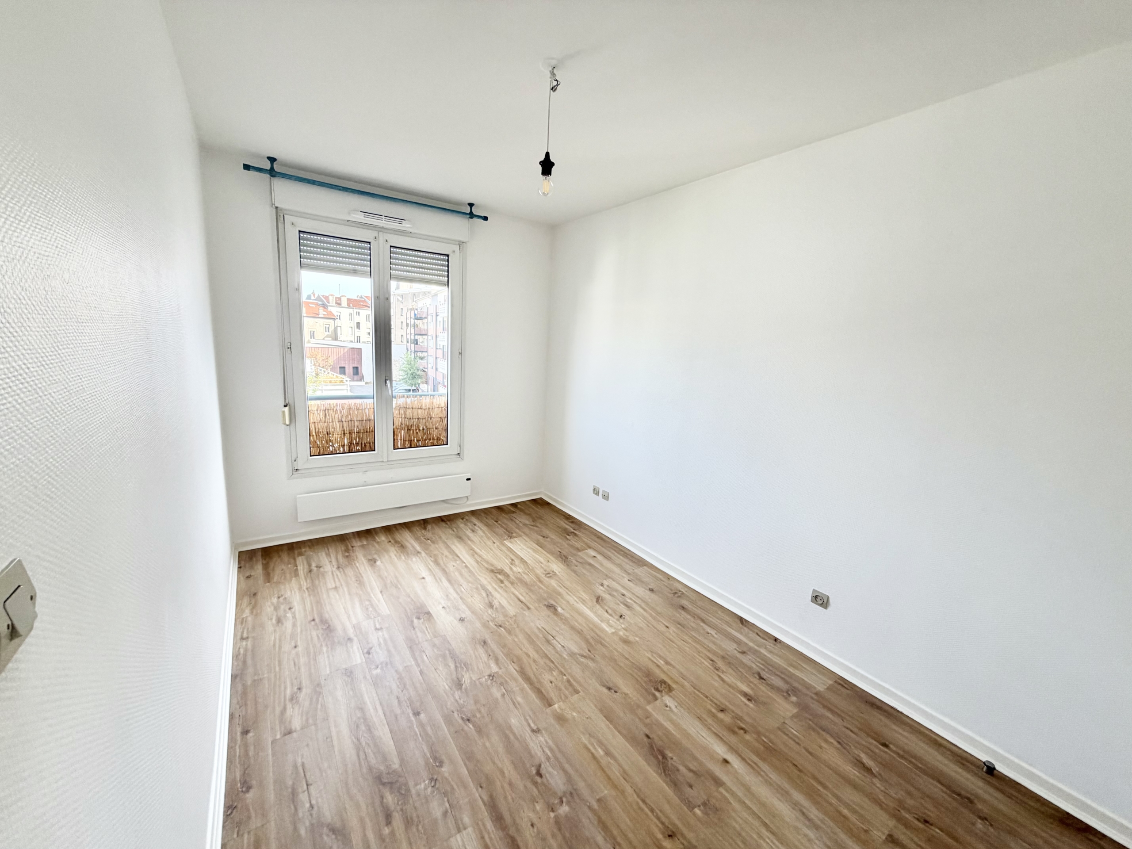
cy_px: 424
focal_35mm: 14
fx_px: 458
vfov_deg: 85.7
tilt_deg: -9.0
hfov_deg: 102.1
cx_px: 566
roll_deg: -2.7
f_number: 2.2
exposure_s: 1/121
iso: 100
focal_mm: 2.22
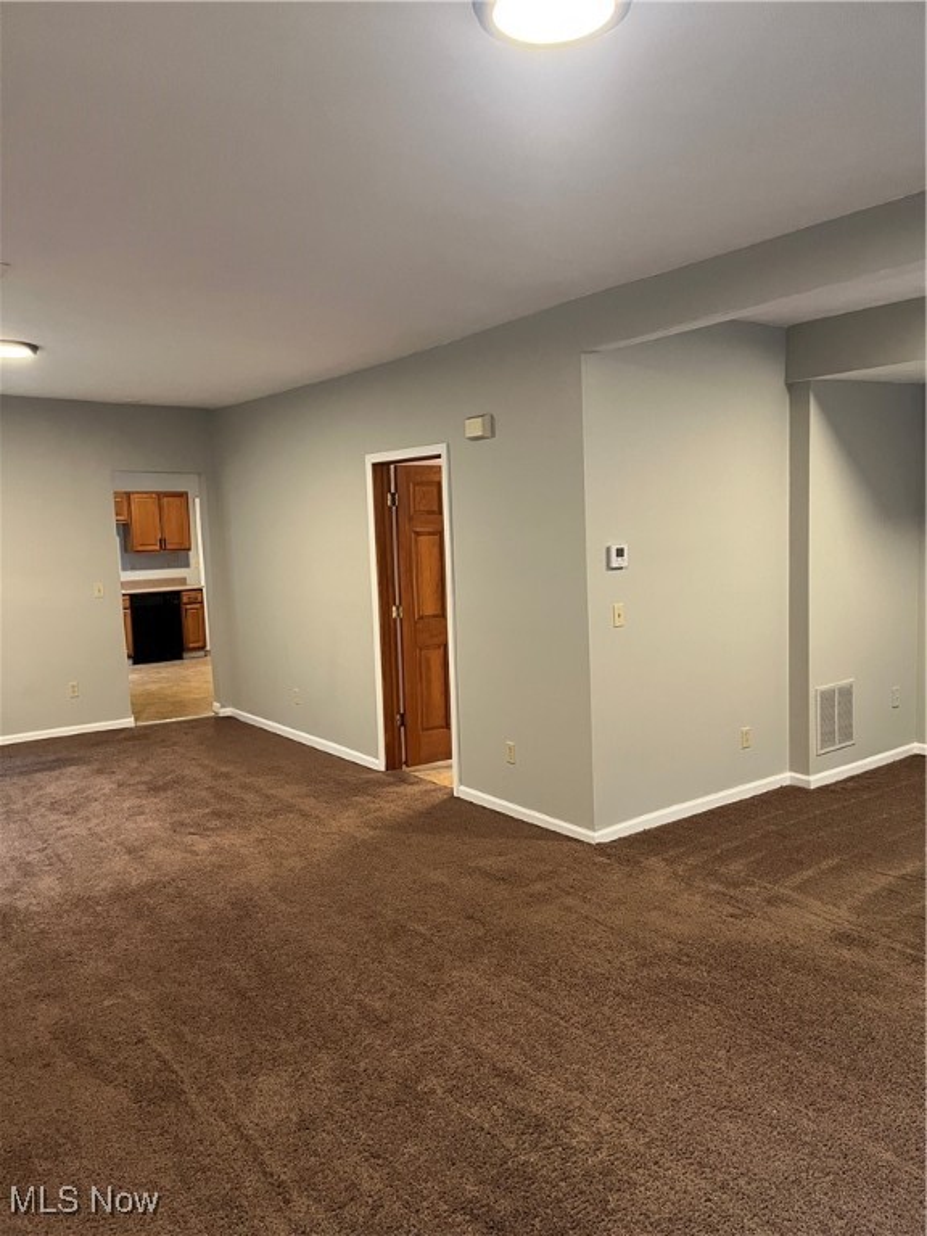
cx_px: 464
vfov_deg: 67.3
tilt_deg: -3.0
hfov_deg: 53.1
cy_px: 618
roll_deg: +0.7
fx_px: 928
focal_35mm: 26
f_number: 1.6
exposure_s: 1/60
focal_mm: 5.1
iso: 320
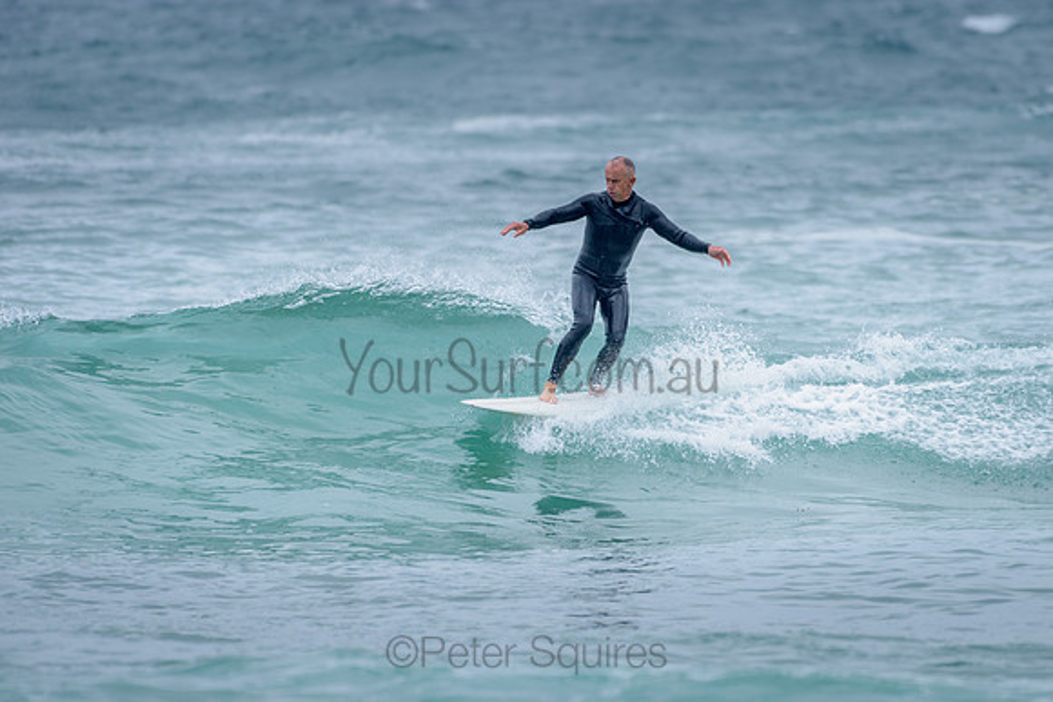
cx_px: 637
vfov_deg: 2.2
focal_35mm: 613
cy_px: 366
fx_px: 17940
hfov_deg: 3.4
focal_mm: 500
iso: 400
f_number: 5.6
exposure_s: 1/800
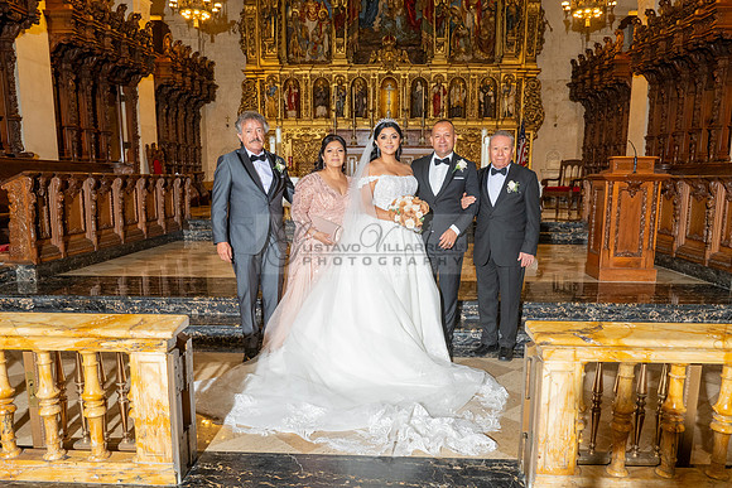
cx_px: 366
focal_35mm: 27
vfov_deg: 47.2
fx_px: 558
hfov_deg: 66.6
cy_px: 277
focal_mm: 24
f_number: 5.6
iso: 1000
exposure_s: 1/200
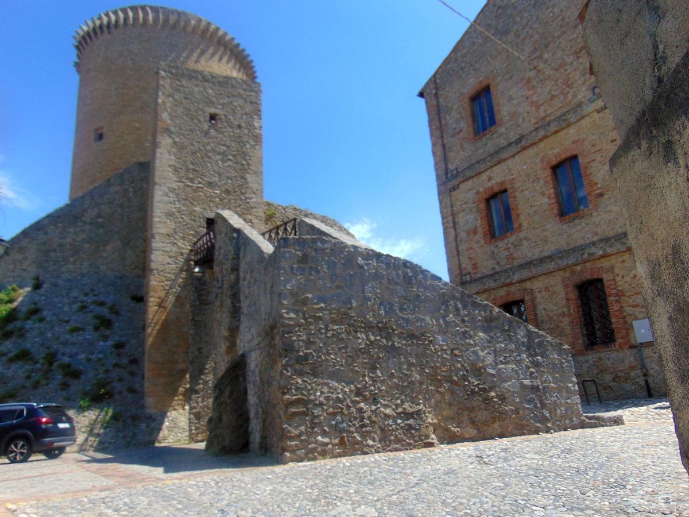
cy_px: 258
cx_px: 344
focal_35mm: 25
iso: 80
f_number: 7.7
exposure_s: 1/320
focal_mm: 4.5
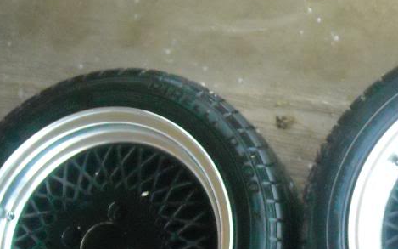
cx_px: 304
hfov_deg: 25.2
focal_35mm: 81
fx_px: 878
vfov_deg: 15.9
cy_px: 218
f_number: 2.8
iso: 800
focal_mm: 5.7
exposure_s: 1/80
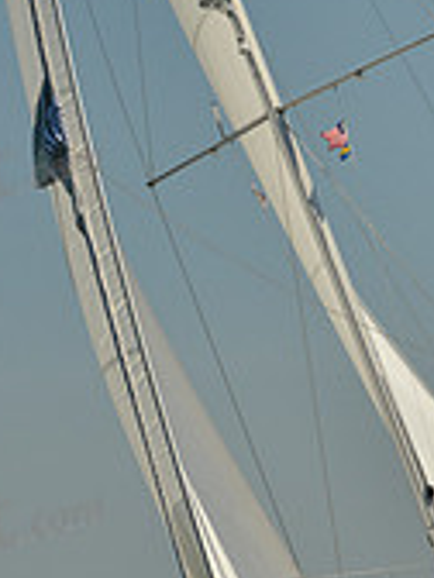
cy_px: -17
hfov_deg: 6.4
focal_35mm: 232
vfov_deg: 8.5
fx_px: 3878
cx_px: 284
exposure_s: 1/1000
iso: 280
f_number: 8
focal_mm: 70
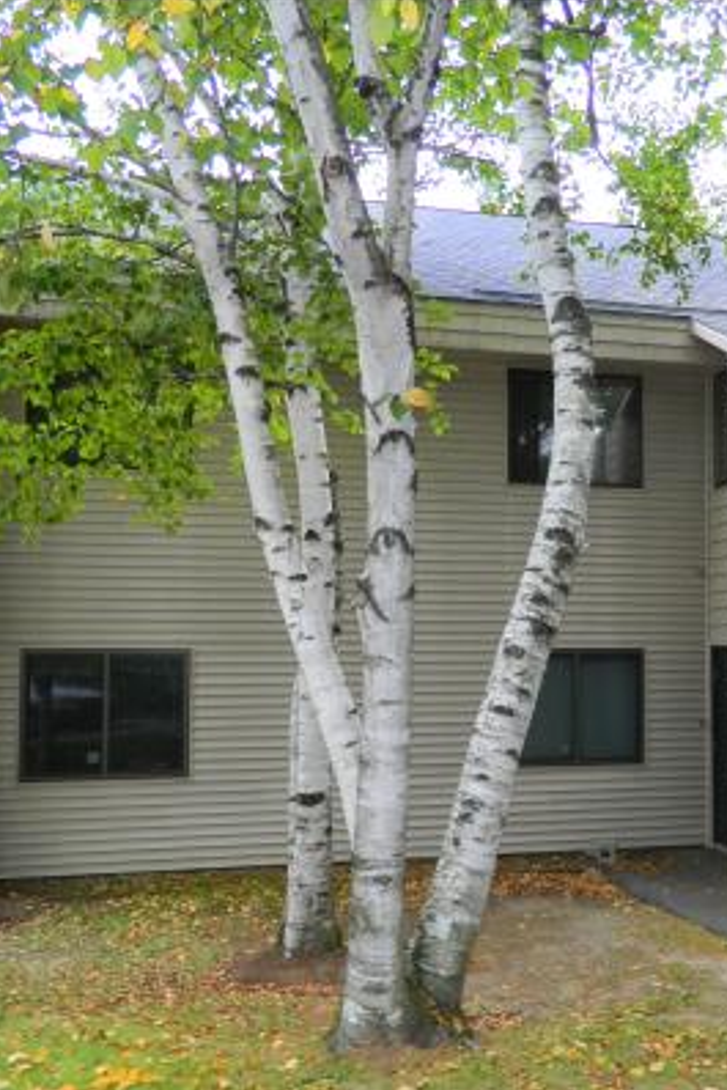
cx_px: 529
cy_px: 593
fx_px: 1150
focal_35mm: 38
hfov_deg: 34.5
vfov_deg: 50.6
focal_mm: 4.5
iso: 110
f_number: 3.1
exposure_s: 1/60
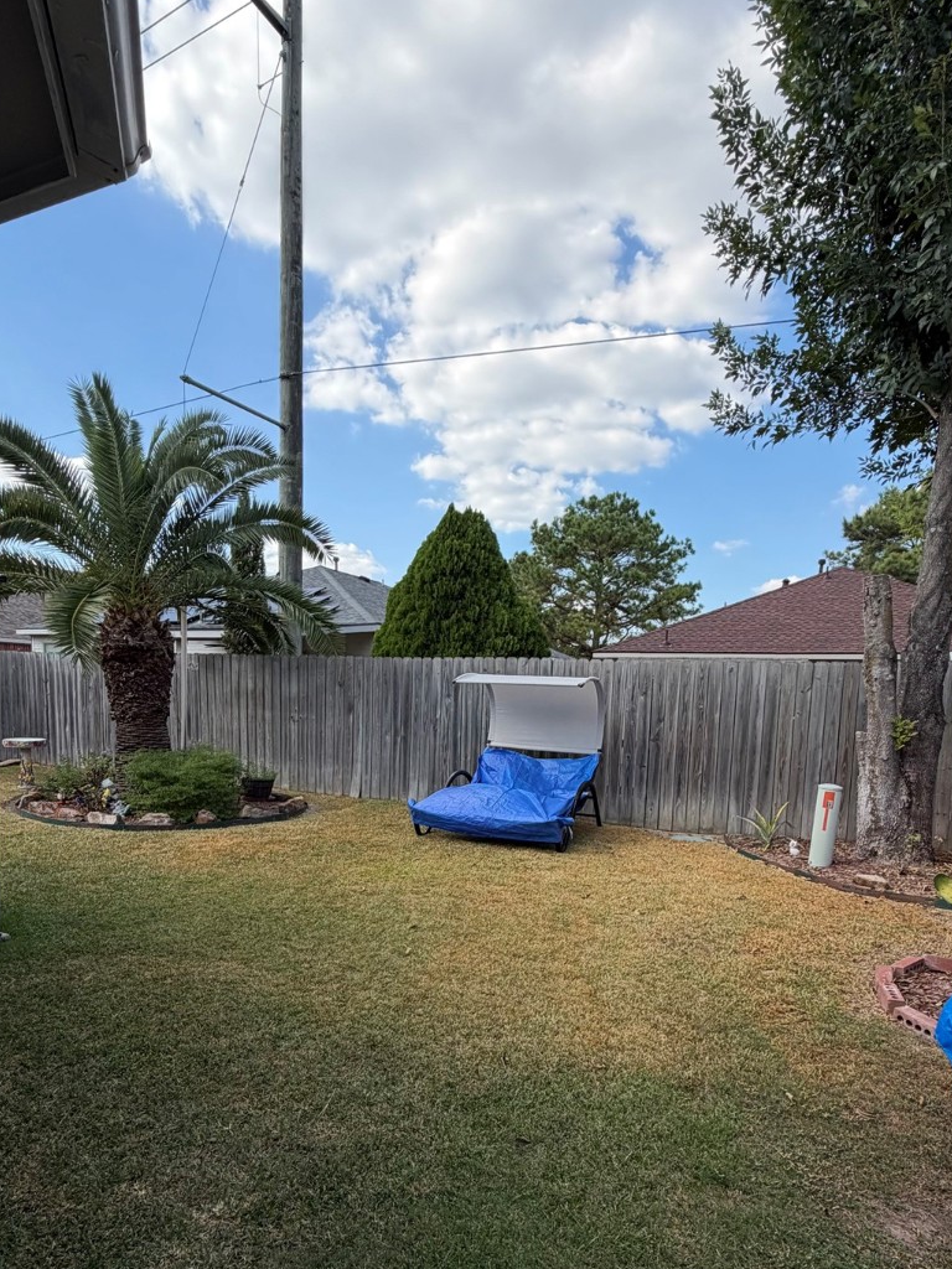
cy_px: 782
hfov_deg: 63.4
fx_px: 770
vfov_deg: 77.8
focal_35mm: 21
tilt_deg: -5.5
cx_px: 467
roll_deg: -1.7
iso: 40
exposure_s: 1/770
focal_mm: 2.22
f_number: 2.2
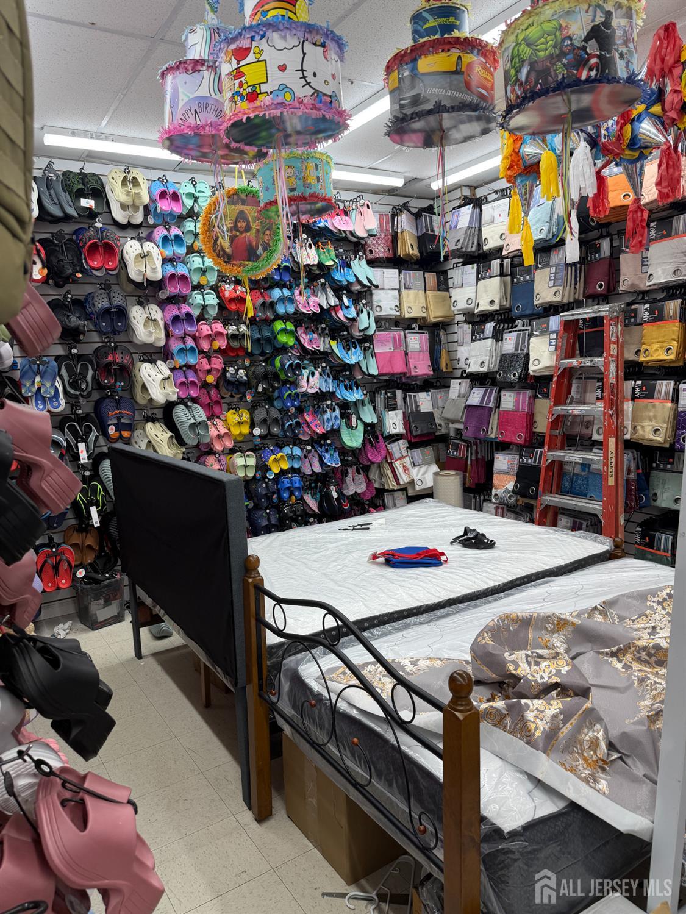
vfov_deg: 71.6
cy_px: 457
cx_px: 343
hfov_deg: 56.8
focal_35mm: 24
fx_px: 634
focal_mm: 6.76
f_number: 1.78
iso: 64
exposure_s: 1/171
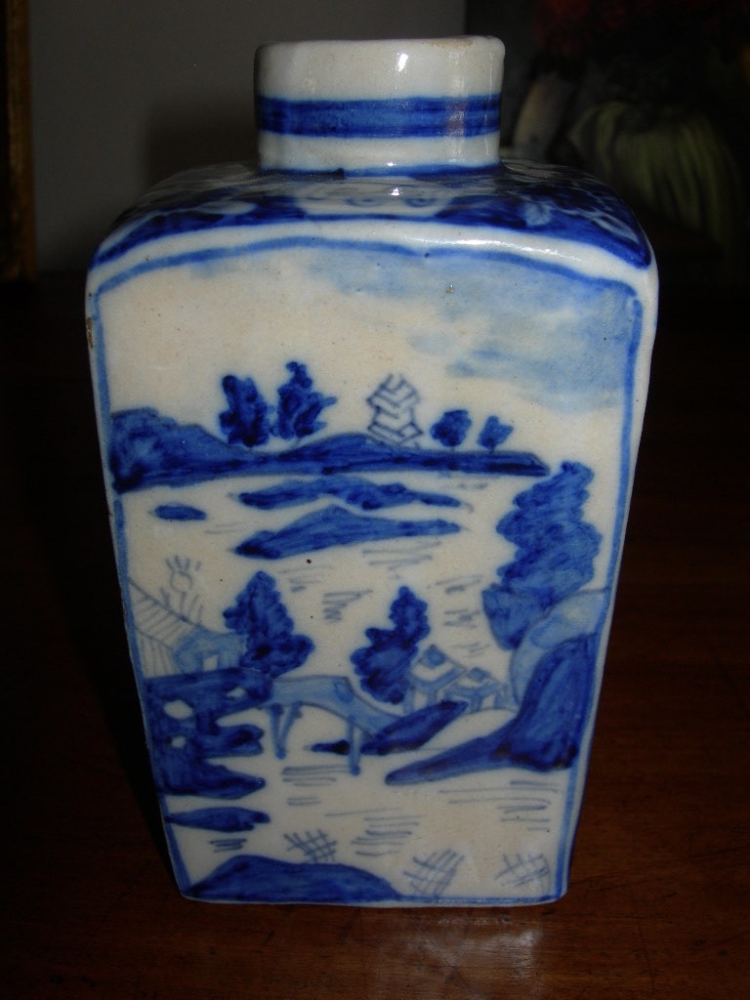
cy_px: 500
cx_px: 375
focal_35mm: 38
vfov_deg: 49.0
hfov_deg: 37.7
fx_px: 1098
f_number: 4.8
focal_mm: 7.8
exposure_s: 1/60.1
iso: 50
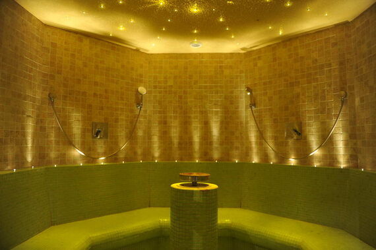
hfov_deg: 73.8
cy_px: 125
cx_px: 188
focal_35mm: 24
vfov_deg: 53.1
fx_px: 250
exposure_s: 1/2.5
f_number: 2.8
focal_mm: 24
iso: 500
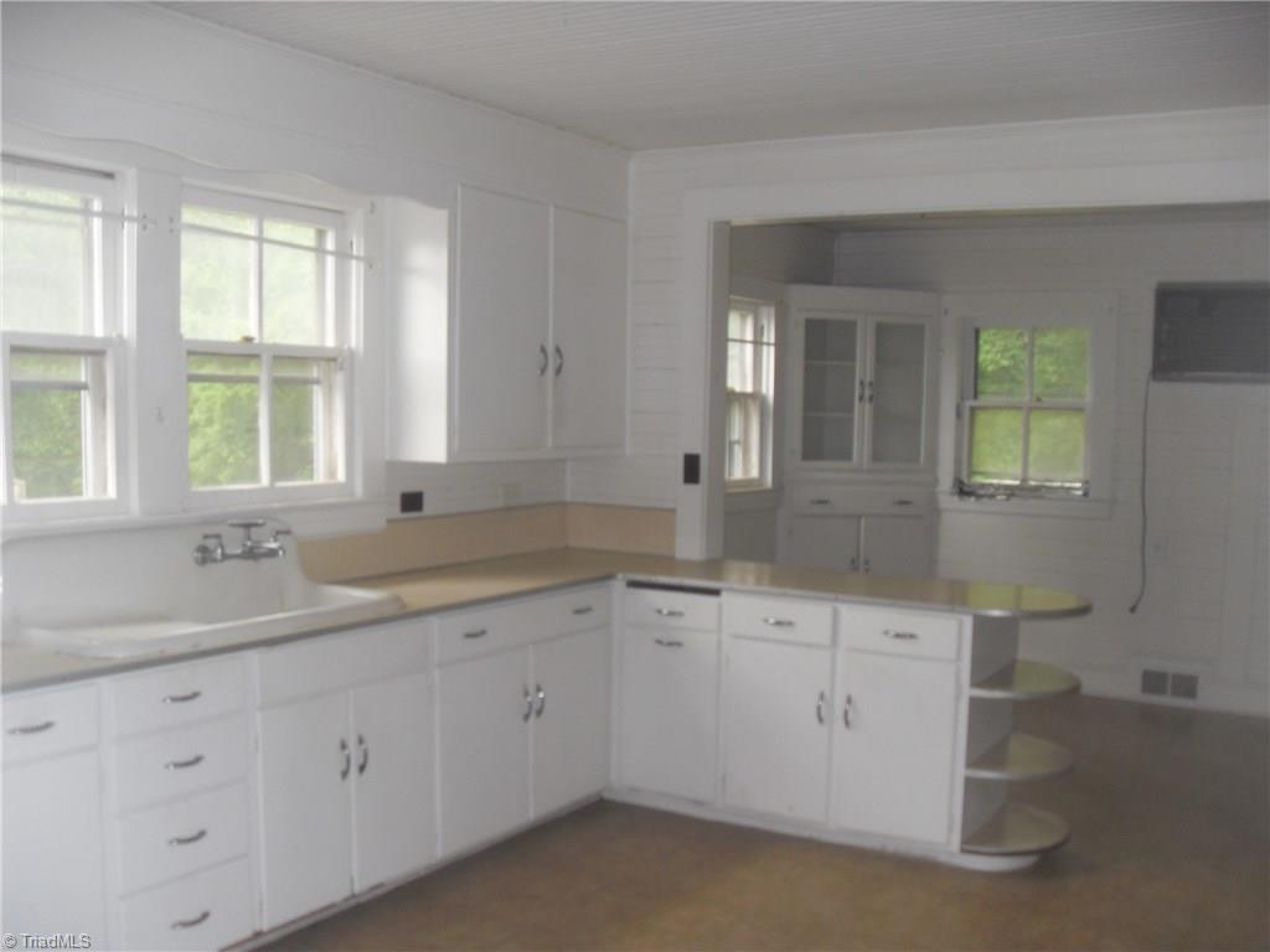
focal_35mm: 34
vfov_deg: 41.8
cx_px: 635
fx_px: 1247
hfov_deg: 54.0
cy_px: 476
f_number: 2.8
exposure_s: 1/45
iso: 100
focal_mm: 6.3
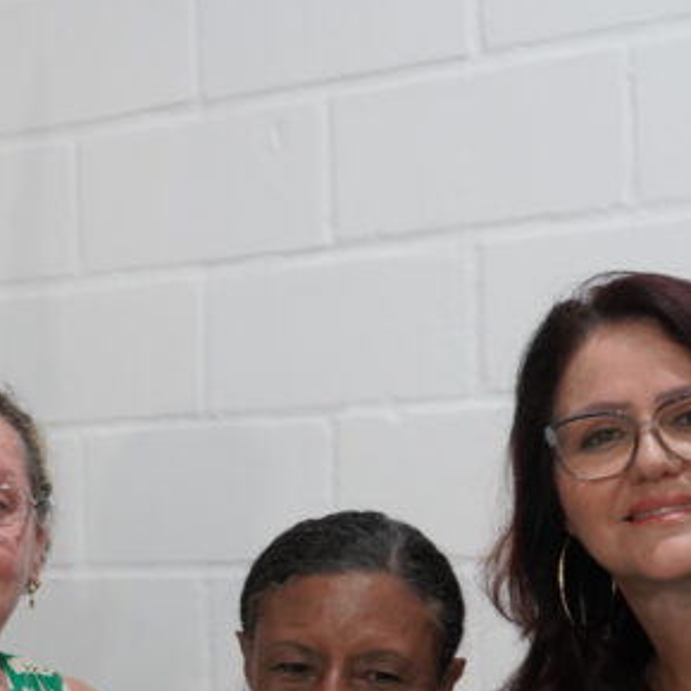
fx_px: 2168
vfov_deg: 17.5
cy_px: 747
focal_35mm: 96
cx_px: -79
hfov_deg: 17.5
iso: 2500
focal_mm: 32
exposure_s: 1/160
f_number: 4
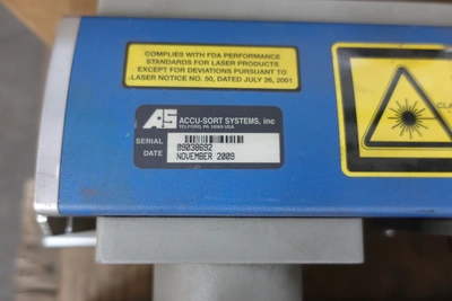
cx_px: 226
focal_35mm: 24
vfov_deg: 53.2
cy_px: 150
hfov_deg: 73.7
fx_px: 301
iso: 400
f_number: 1.8
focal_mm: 8.8
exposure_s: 1/30
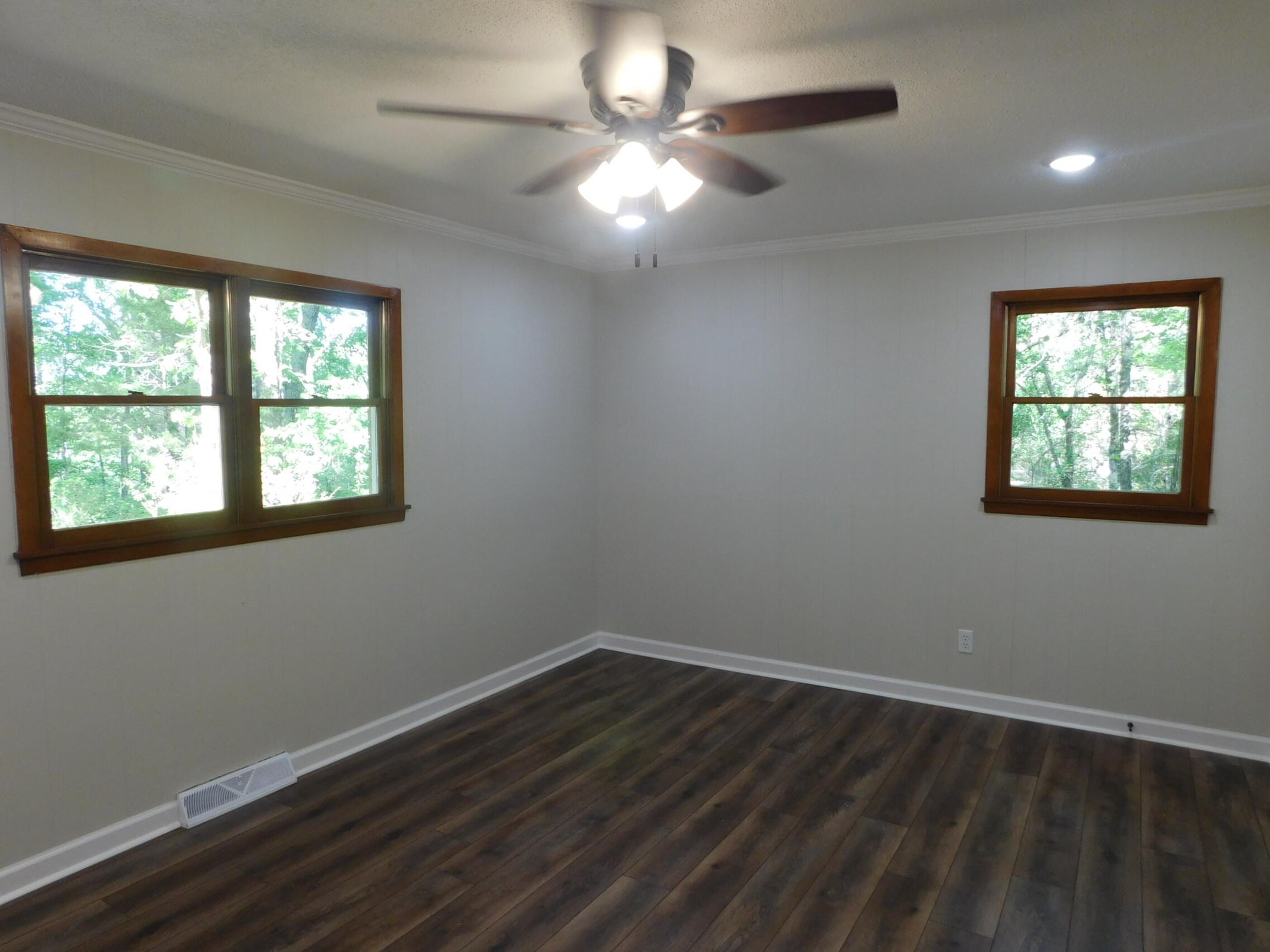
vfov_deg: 58.9
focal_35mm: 23
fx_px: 844
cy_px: 476
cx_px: 635
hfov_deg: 73.9
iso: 125
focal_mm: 4
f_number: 3
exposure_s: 1/40
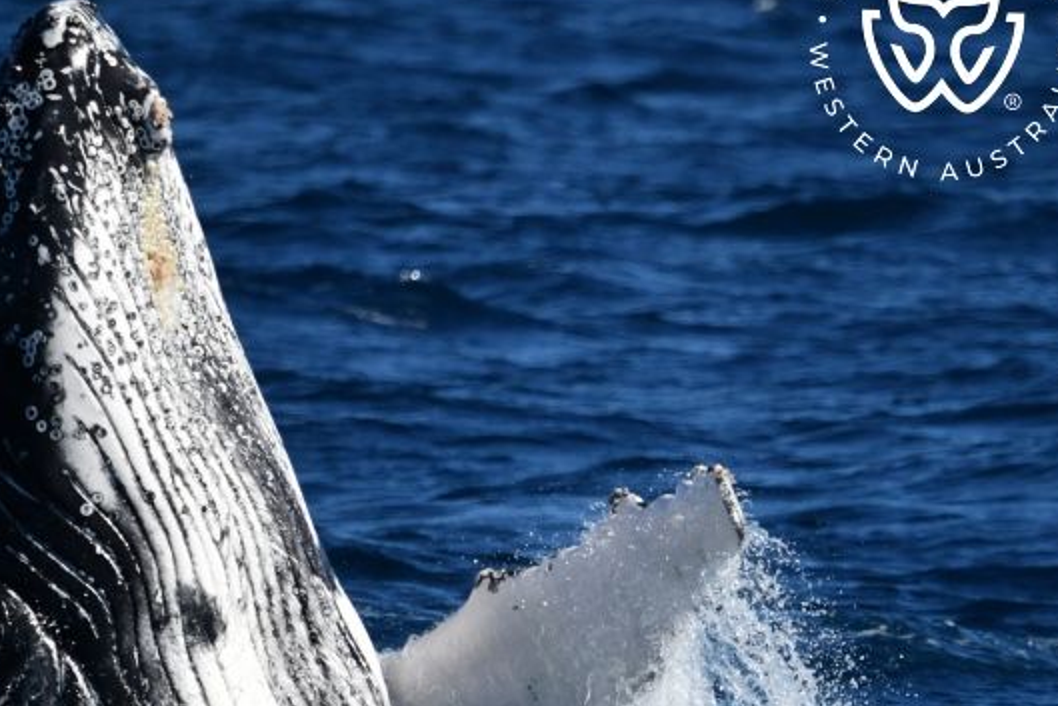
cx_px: 288
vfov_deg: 1.5
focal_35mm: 907
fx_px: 26661
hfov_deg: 2.3
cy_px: 441
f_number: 6.3
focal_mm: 600
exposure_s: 1/8000
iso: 1100
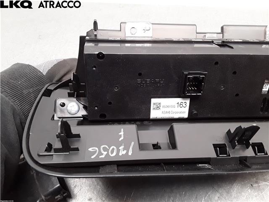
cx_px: 134
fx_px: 218
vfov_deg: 49.7
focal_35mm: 28
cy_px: 101
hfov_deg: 63.4
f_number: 1.9
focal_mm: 2.91
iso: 100
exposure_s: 1/50
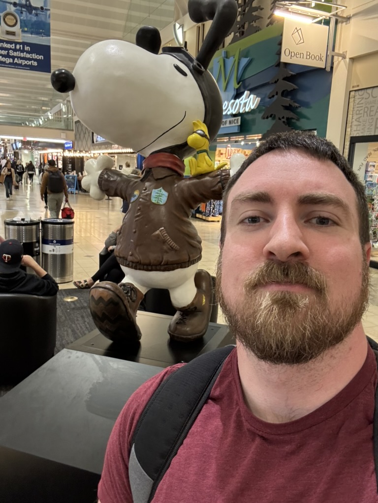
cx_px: 189
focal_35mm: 30
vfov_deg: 60.0
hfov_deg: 46.8
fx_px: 437
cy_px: 252
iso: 250
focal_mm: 2.69
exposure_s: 1/40
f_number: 1.9
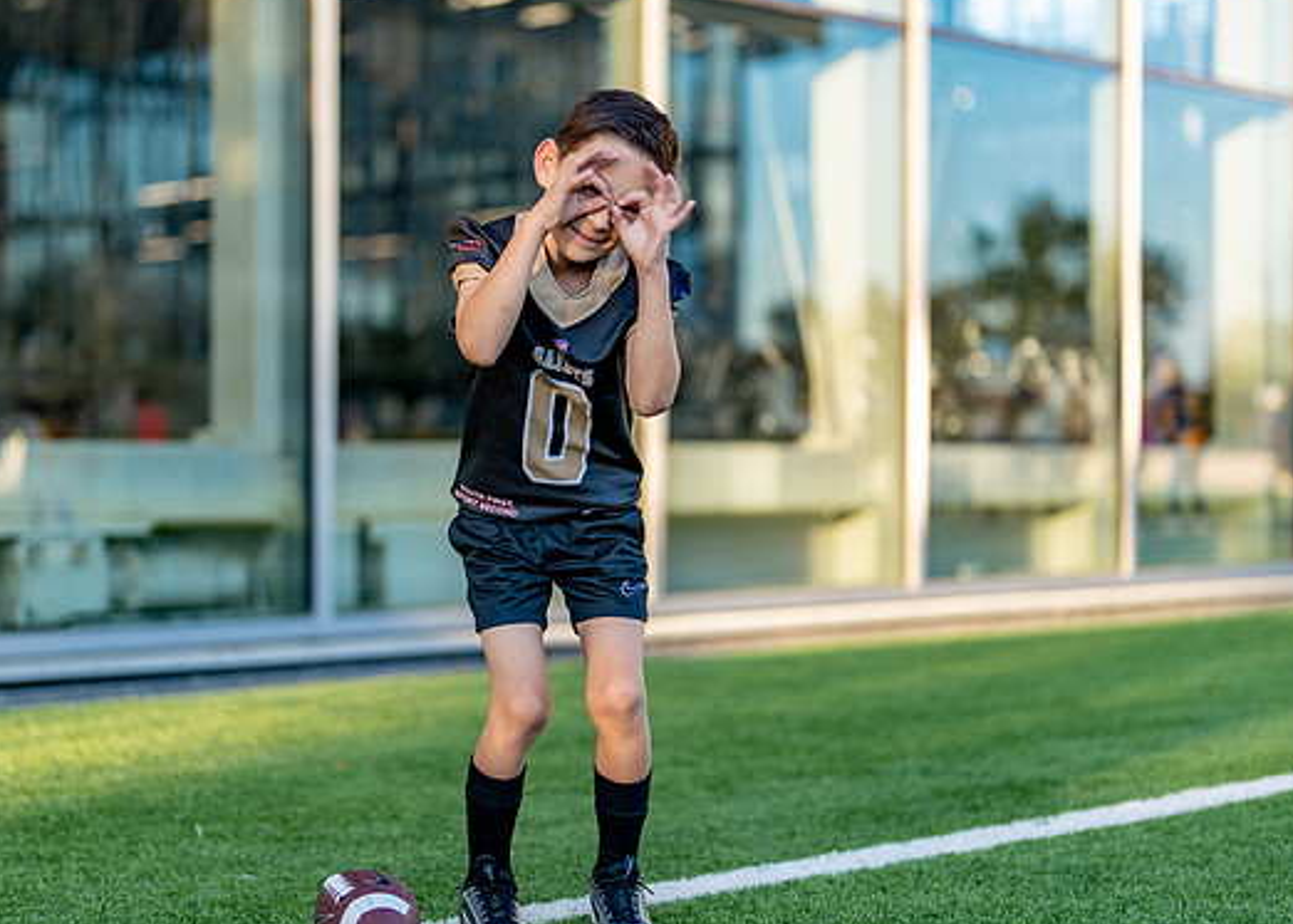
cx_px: 567
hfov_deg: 27.1
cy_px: 465
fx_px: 2681
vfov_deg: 19.6
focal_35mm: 73
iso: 200
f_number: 1.2
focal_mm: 50
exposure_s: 1/2000
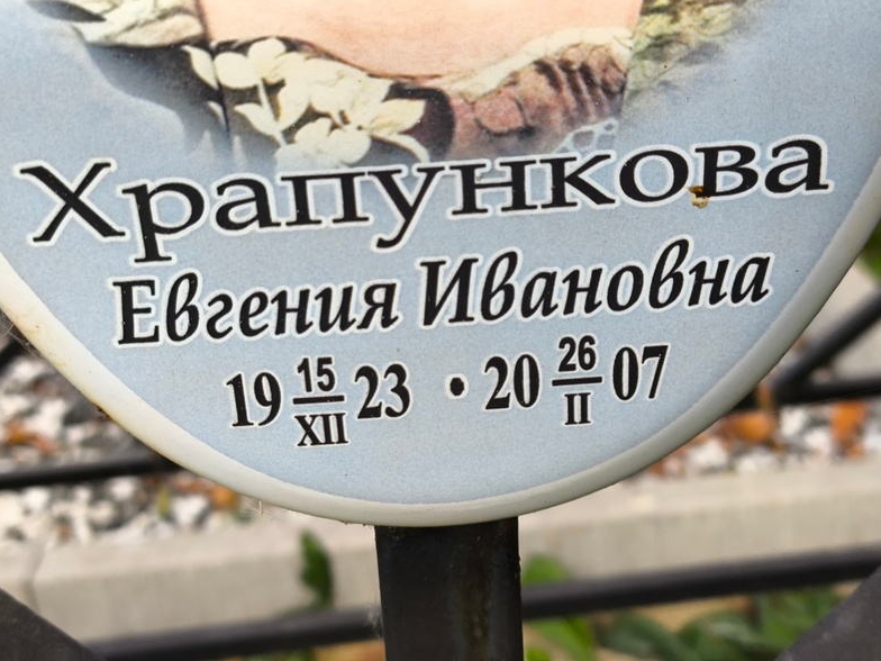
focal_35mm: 51
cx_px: 442
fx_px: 1298
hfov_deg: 37.5
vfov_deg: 28.6
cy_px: 325
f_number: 1.7
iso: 100
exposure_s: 1/120
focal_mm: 4.71
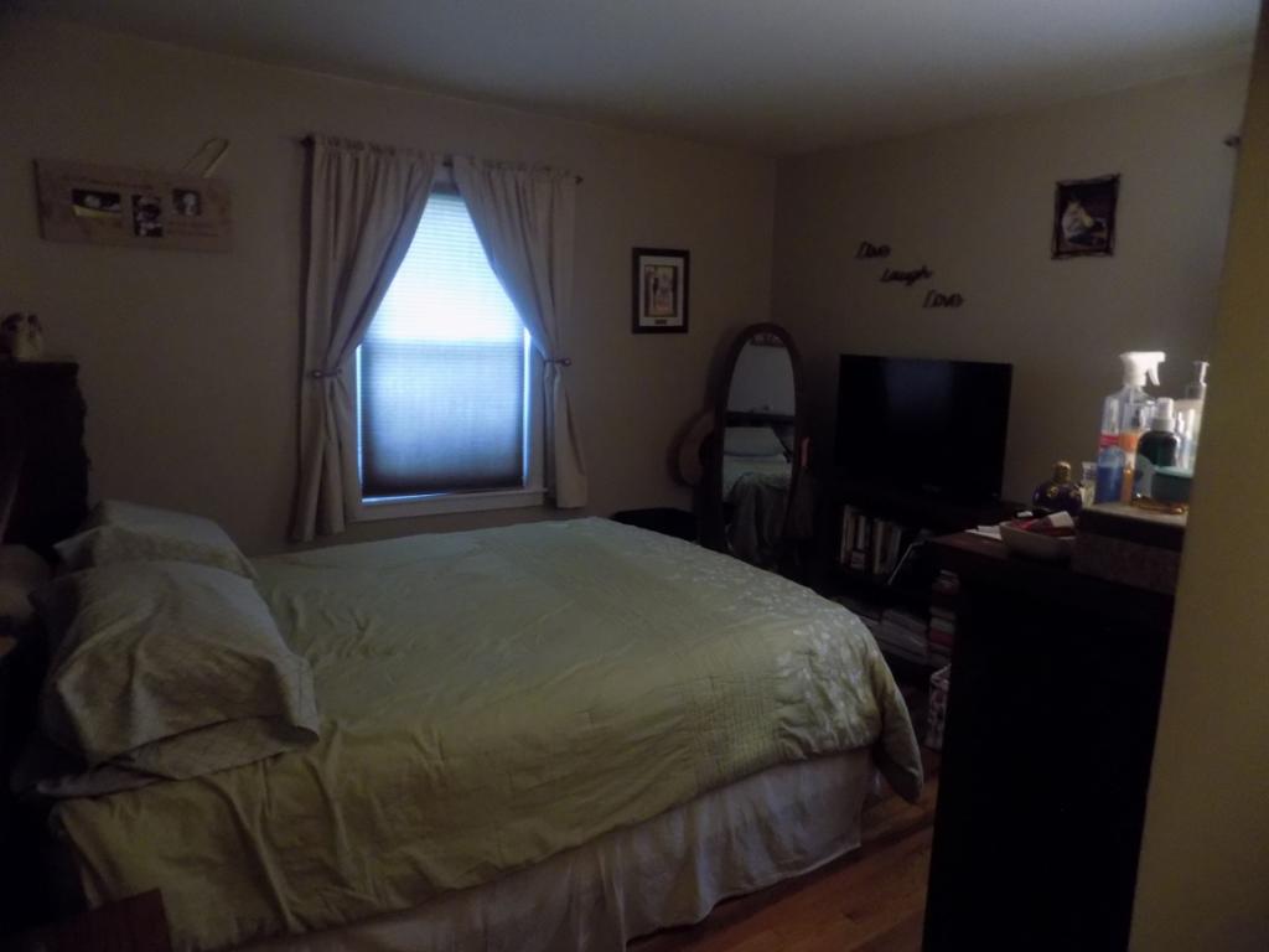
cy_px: 476
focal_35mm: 23
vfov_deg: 58.9
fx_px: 843
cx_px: 634
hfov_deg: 73.9
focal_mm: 4
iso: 400
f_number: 3.1
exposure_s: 1/5
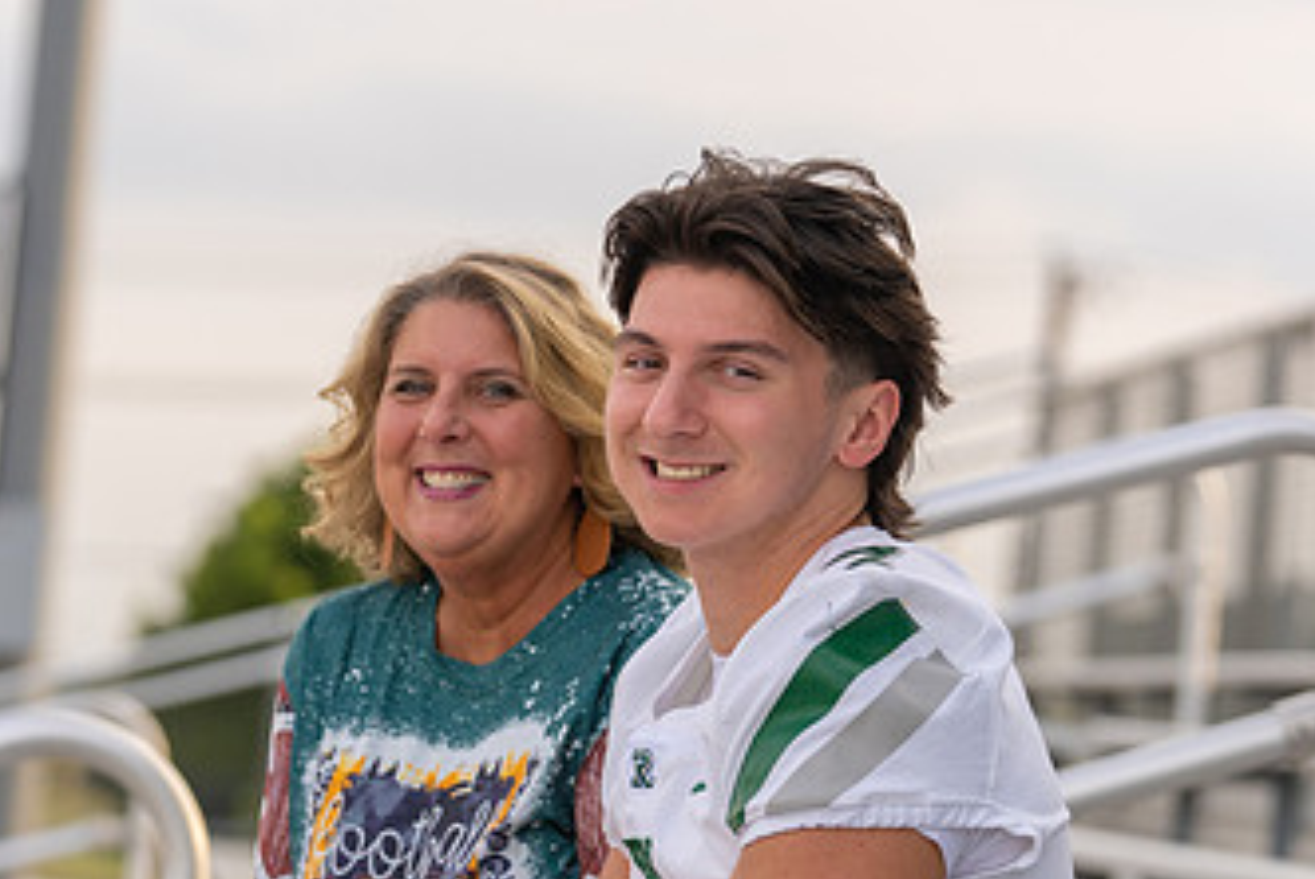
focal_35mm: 202
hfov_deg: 10.2
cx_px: 511
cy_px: 699
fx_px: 7385
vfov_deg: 6.8
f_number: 4
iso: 100
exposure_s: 1/400
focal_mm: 113
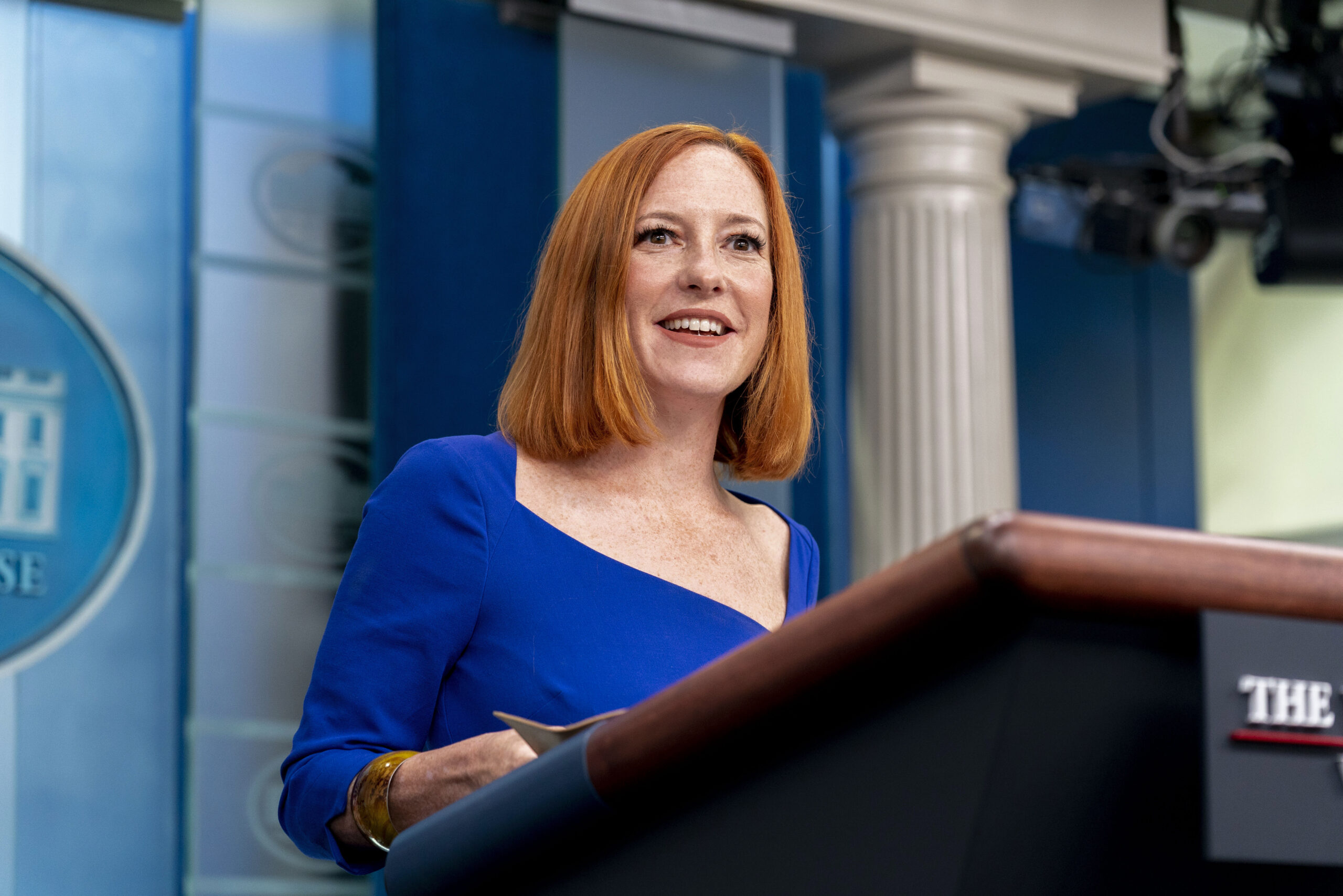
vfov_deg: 13.3
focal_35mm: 103
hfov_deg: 19.8
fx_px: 3842
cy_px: 448
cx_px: 672
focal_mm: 103
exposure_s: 1/320
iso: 2000
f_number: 3.5
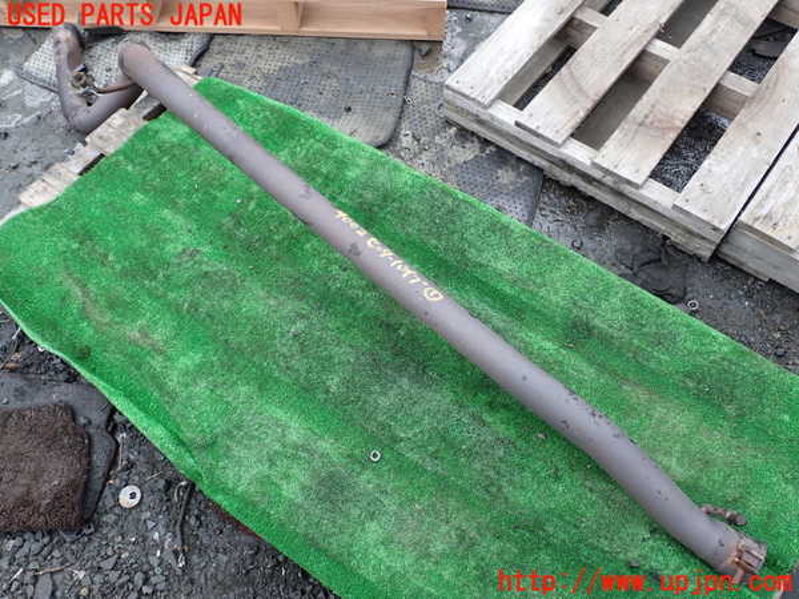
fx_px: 692
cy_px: 300
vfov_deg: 46.8
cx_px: 400
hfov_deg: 60.0
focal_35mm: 30
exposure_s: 1/60
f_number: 3.2
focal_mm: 5.4
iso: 100
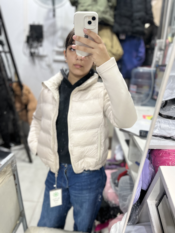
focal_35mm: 26
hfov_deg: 53.1
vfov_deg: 67.3
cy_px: 116
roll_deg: -4.2
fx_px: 175
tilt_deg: -39.6
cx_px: 88
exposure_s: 1/50
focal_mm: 5.1
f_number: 1.6
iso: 100
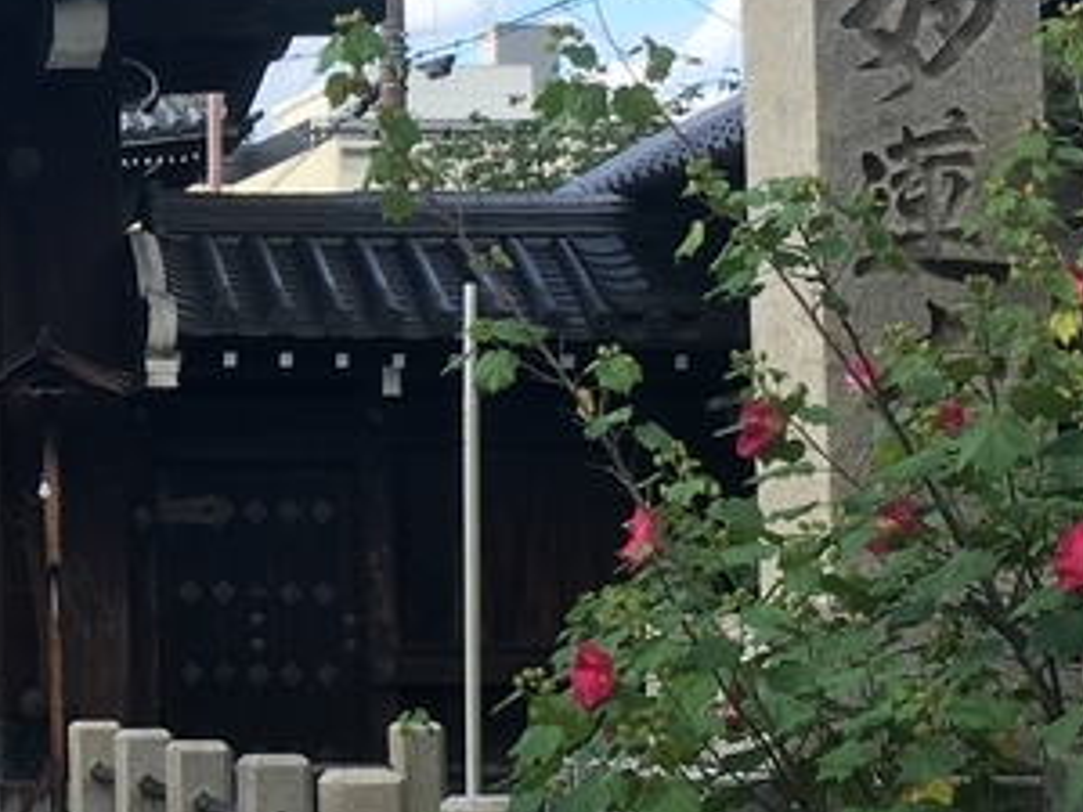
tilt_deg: +7.4
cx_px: -339
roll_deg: +0.2
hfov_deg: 16.1
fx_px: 3629
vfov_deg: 12.7
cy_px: 242
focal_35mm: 116
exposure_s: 1/569
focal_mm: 4.15
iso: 25
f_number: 2.2
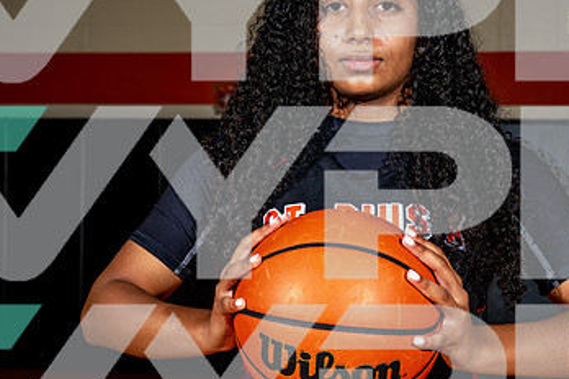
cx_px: 293
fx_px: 1422
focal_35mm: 90
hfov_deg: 22.6
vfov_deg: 15.2
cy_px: 194
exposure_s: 1/125
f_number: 8
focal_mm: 54
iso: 100
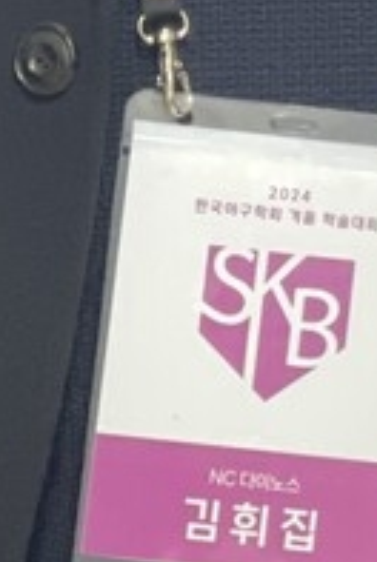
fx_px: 5150
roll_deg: +2.0
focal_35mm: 329
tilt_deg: +0.6
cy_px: -502
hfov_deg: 4.2
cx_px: 288
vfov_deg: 6.1
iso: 400
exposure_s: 1/24
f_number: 2
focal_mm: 6
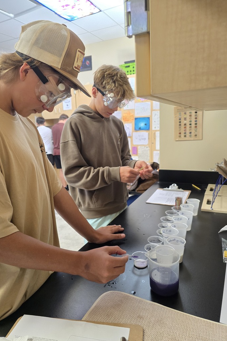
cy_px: 171
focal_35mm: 24
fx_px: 227
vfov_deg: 73.8
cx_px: 105
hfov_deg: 53.1
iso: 640
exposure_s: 1/60
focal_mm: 6.3
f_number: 1.7
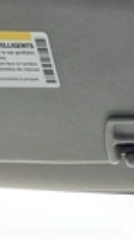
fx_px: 577
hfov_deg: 10.9
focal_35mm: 91
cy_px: 107
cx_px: 338
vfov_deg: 23.4
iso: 64
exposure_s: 1/122
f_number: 1.8
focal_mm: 3
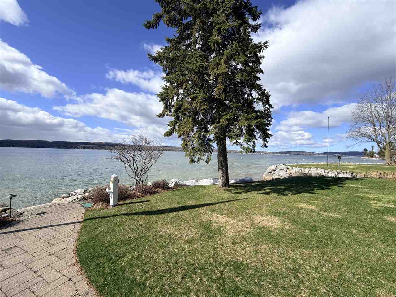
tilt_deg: +1.3
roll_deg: -1.0
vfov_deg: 85.6
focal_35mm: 14
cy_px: 148
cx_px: 198
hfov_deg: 102.1
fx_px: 160
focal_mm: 2.22
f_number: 2.2
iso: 20
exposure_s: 1/1033
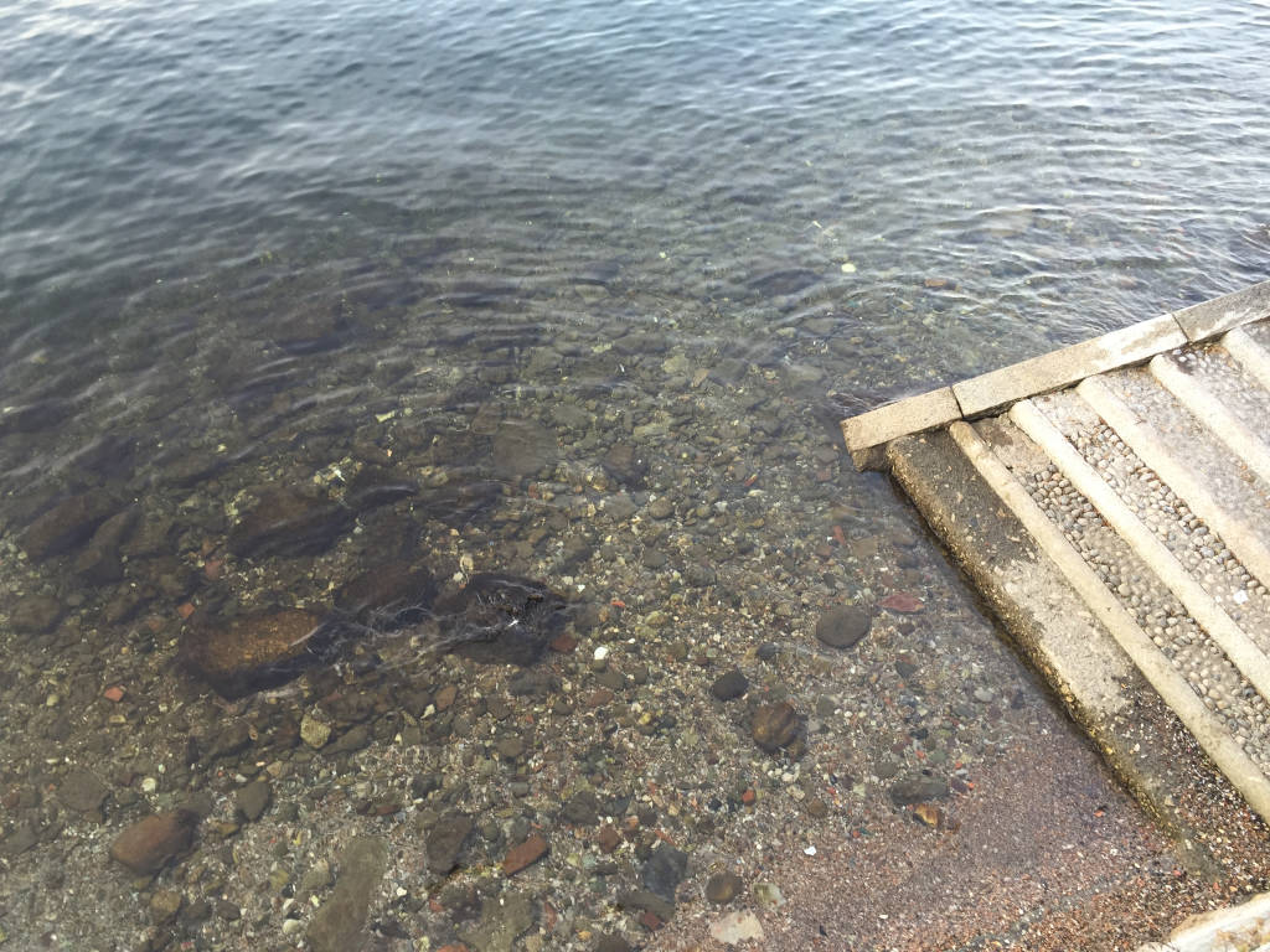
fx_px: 1064
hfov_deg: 61.7
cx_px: 635
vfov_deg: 48.2
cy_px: 476
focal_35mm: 29
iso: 40
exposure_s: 1/100
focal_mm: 4.15
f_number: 2.2
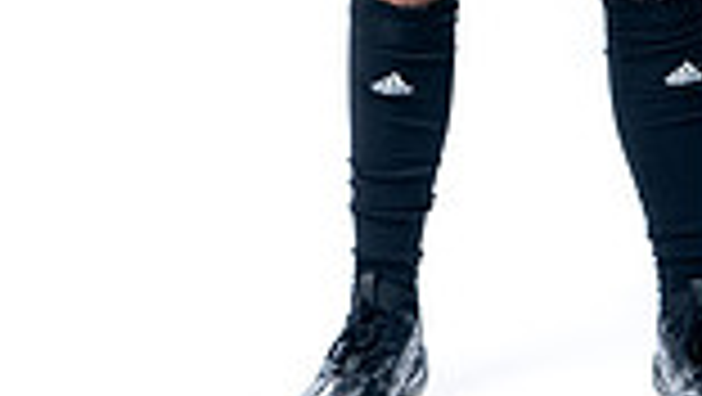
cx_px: 382
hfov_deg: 8.1
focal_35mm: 266
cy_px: -504
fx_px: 4955
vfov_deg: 4.5
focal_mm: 88
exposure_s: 1/250
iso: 100
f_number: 5.6
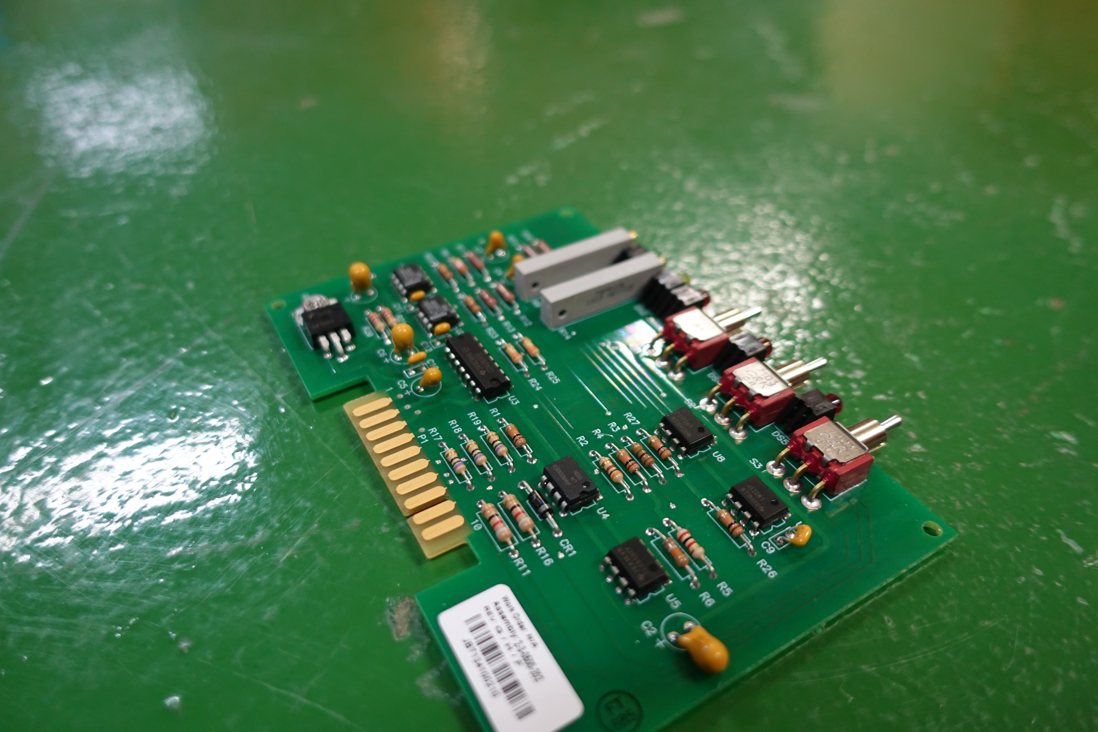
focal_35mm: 25
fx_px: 762
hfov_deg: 71.5
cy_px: 366
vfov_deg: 51.3
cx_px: 549
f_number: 2
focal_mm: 9.08
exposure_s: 1/30
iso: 500
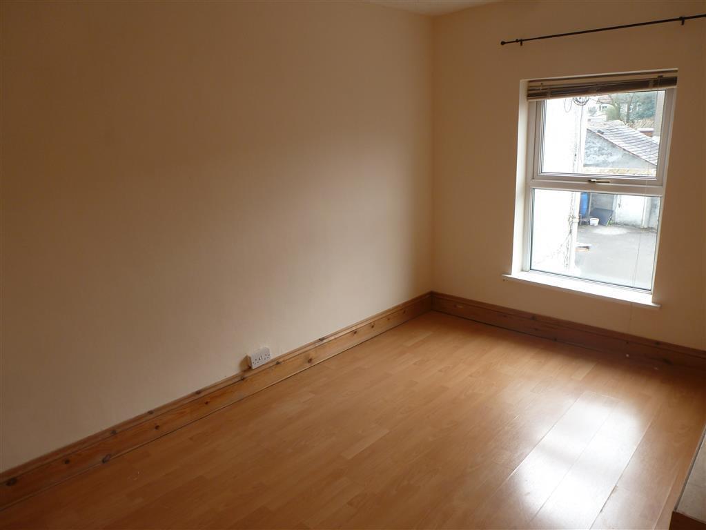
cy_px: 265
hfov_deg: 71.6
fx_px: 490
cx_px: 353
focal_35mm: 24
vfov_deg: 56.8
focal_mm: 4.3
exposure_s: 1/60
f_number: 3.3
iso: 100
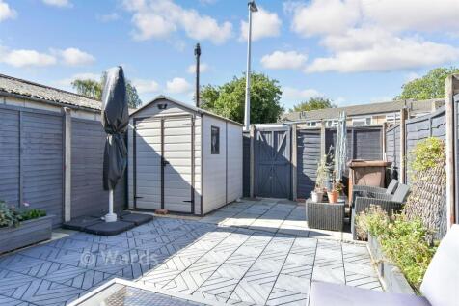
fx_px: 191
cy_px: 153
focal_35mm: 15
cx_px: 230
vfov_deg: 77.3
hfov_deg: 100.4
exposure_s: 1/125
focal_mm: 10
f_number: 8
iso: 160
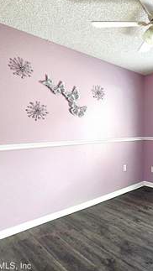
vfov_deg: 83.7
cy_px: 128
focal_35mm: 21
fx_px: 151
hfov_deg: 45.0
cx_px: 155
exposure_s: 1/60
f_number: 2.2
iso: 100
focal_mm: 2.2
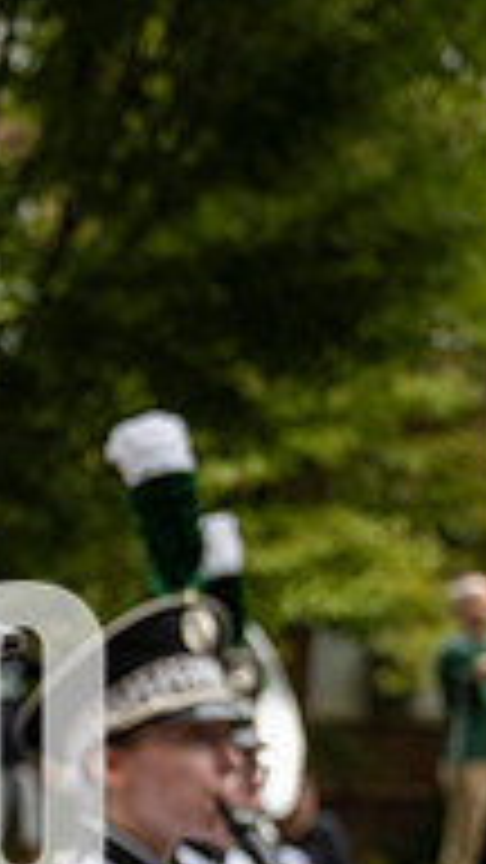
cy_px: 794
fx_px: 2543
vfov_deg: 18.9
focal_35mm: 111
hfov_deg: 10.6
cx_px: -234
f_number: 4
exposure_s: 1/1600
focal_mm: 35
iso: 640
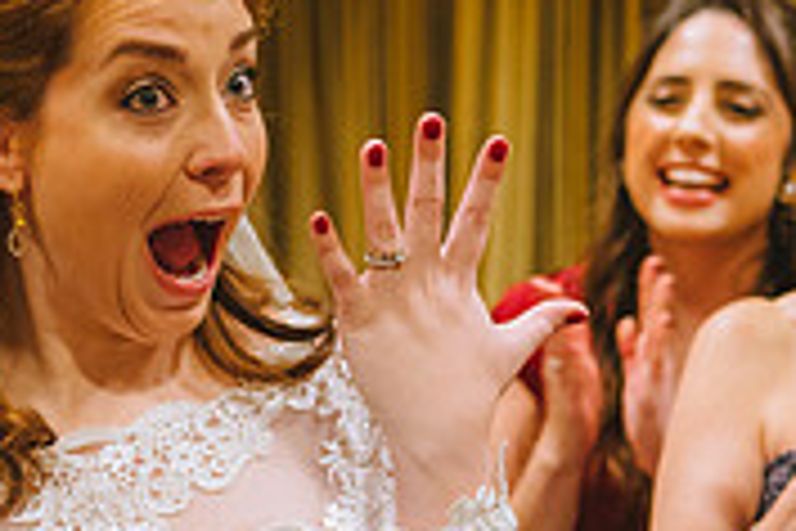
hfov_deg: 17.8
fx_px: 2543
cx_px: 306
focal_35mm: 115
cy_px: 592
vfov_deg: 11.7
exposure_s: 1/160
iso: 1250
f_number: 2.5
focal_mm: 35
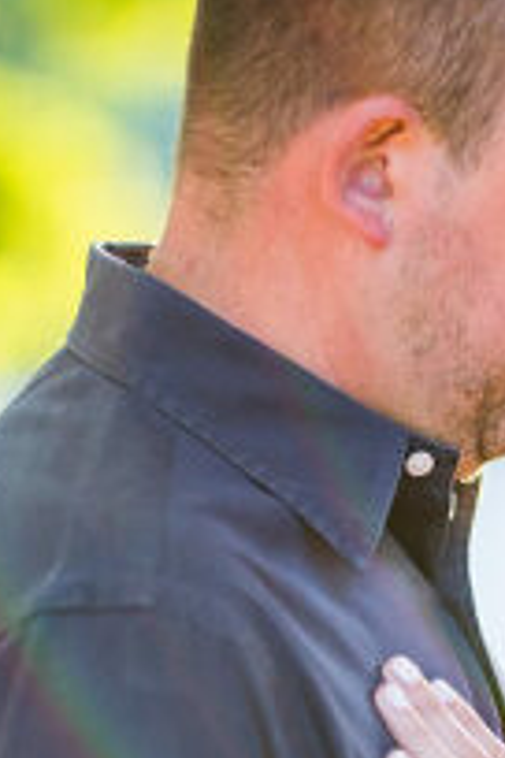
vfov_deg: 6.9
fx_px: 6291
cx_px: 512
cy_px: 821
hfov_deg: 4.6
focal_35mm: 299
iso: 160
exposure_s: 1/400
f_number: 1.4
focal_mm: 85
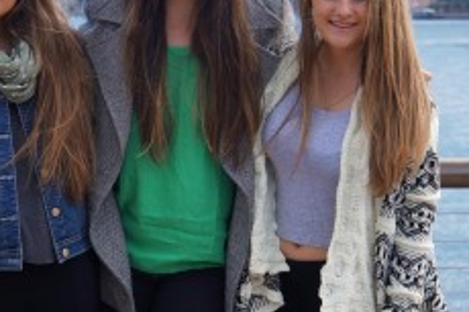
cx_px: 110
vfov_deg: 10.9
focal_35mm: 125
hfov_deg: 16.3
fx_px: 1627
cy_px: 87
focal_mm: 32
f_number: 5
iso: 200
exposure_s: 1/640
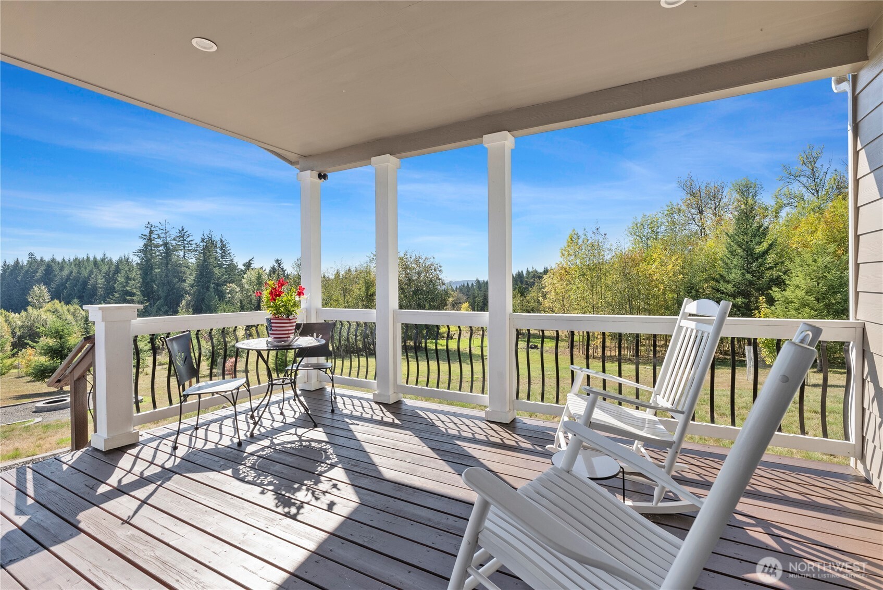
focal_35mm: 16
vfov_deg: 73.8
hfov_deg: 96.7
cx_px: 442
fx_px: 393
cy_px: 295
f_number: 9
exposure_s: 1/160
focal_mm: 16
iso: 500
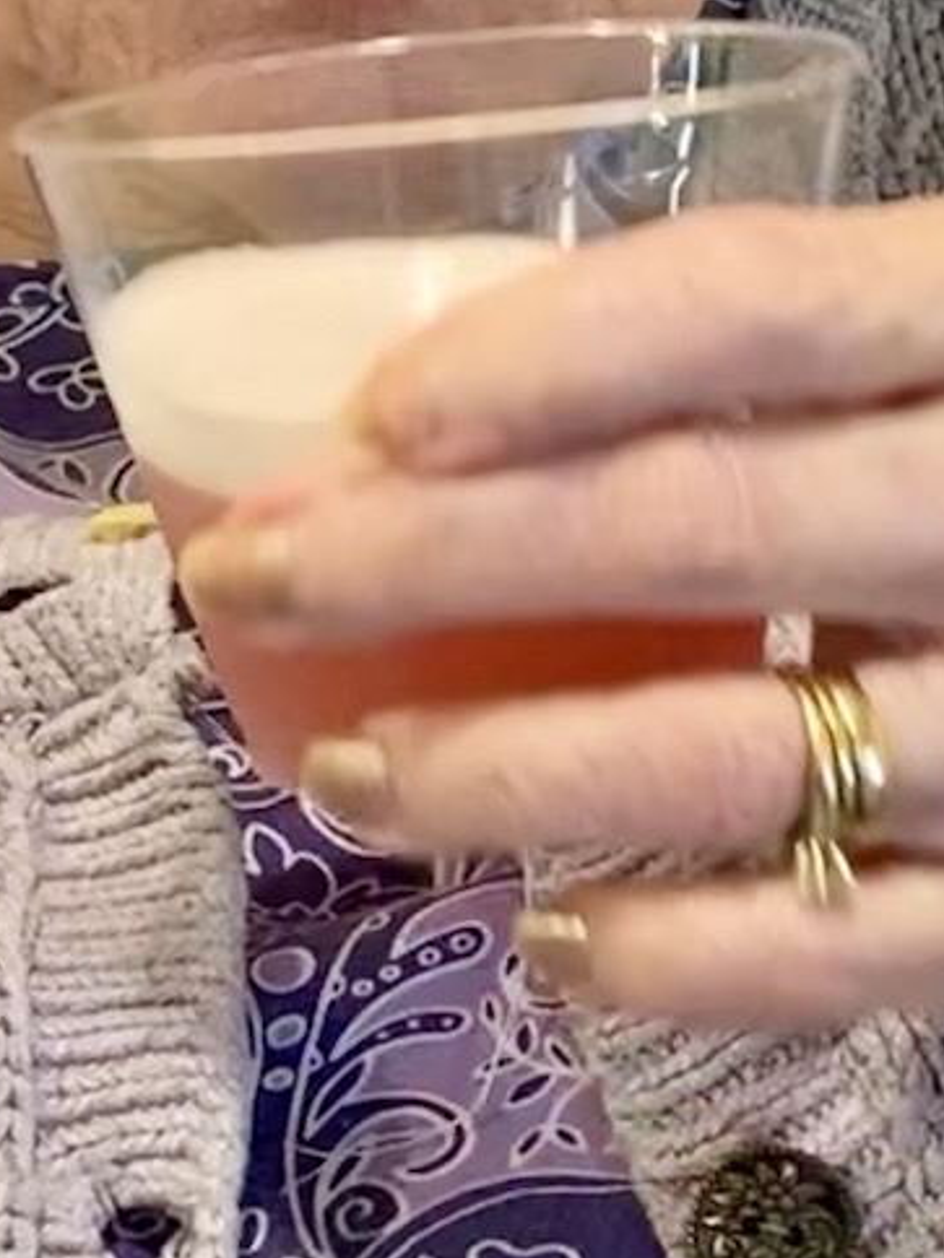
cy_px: 372
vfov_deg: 17.8
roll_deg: +0.9
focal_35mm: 110
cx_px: 507
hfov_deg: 13.5
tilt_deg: -24.7
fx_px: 4000
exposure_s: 1/40
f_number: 1.8
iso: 320
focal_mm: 4.25
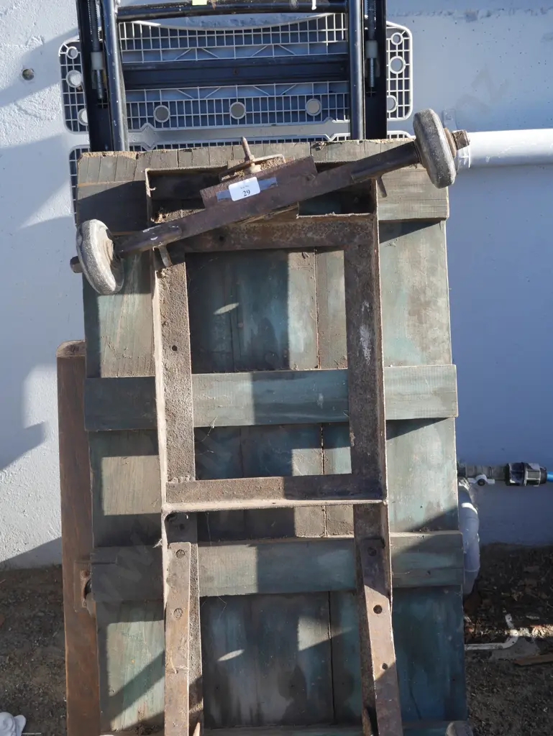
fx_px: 1064
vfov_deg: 38.2
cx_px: 276
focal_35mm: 50
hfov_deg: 29.1
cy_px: 368
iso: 200
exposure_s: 1/125
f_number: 5.6
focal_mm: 25
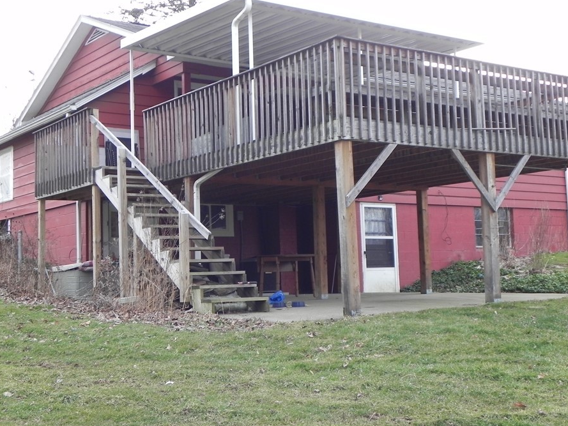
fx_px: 870
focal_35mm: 53
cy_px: 197
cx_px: 273
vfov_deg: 27.5
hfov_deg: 36.2
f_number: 3.2
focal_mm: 8.2
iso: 160
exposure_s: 1/88
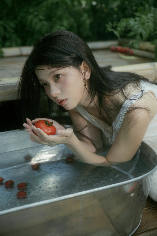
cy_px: 118
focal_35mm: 70
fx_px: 458
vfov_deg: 28.8
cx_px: 78
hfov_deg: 19.5
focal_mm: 70
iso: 100
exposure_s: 1/125
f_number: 2.8
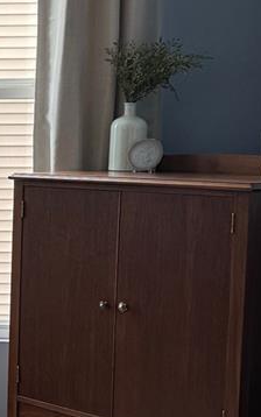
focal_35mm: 109
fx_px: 1240
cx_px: -255
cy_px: 260
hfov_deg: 11.0
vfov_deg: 19.1
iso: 100
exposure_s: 1/120
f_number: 1.78
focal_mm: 6.76
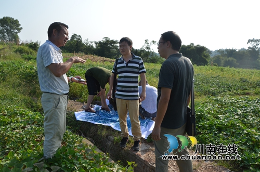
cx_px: 130
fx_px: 195
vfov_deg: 47.7
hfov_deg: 67.5
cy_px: 86
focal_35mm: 27
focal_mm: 18
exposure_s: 1/250
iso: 125
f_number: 8
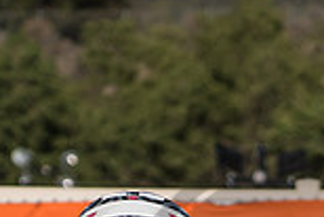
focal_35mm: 592
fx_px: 5333
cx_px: 339
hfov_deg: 3.5
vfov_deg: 2.3
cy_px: 380
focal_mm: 105
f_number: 4
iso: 125
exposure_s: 1/3200
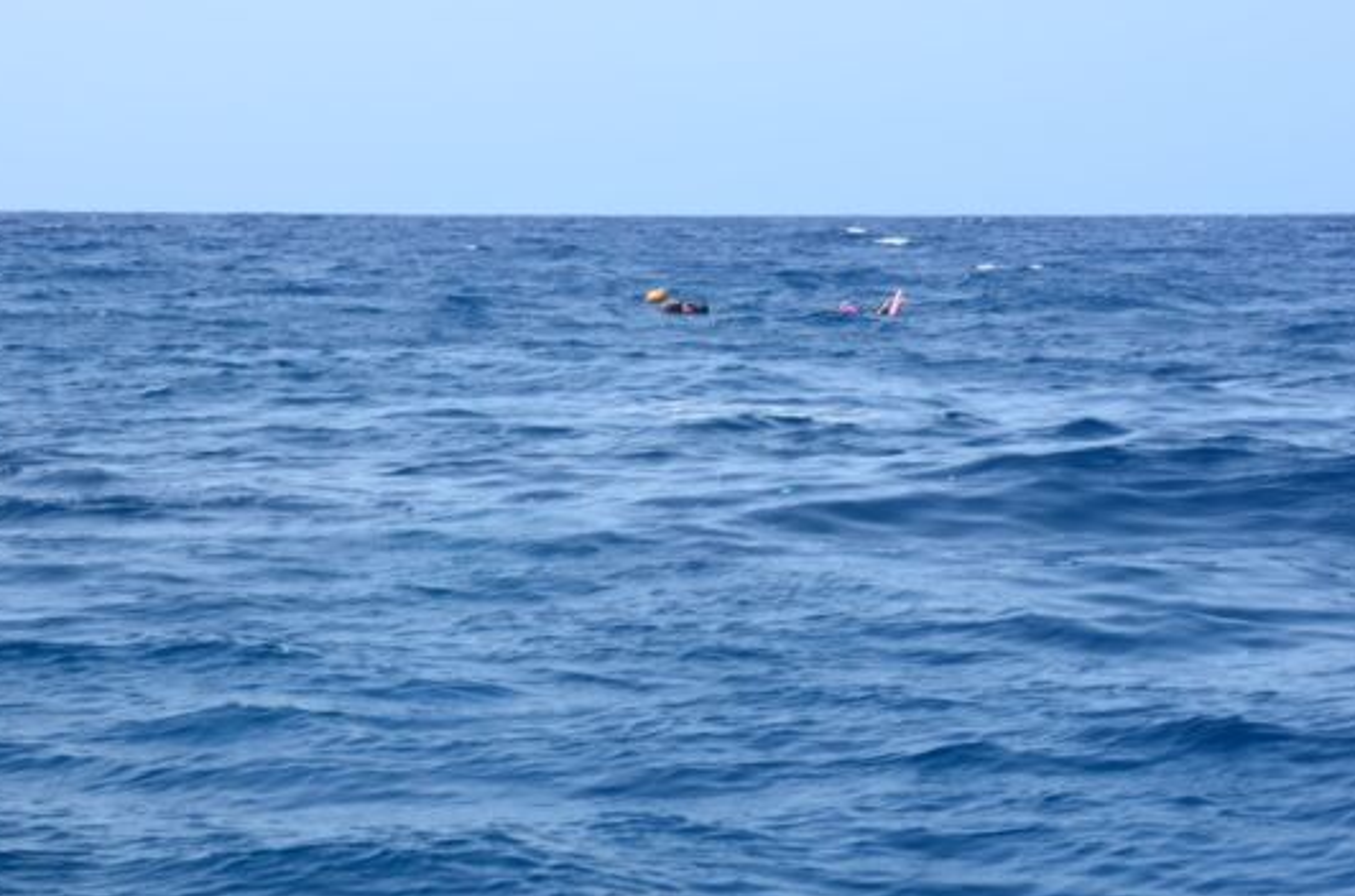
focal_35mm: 136
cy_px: 397
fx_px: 5090
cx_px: 758
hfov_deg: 15.2
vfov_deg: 10.1
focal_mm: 75
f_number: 16
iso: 200
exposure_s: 1/160
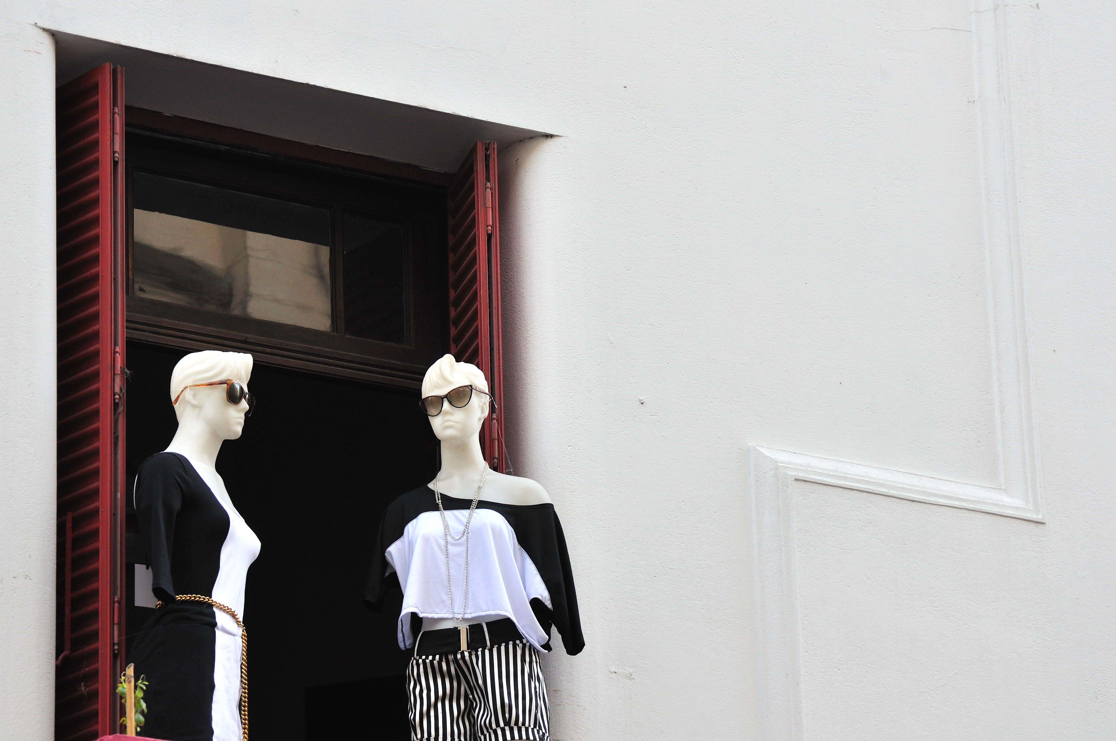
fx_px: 5201
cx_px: 558
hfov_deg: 12.2
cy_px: 370
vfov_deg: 8.1
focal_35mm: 168
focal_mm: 112
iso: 320
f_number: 5.6
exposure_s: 1/200
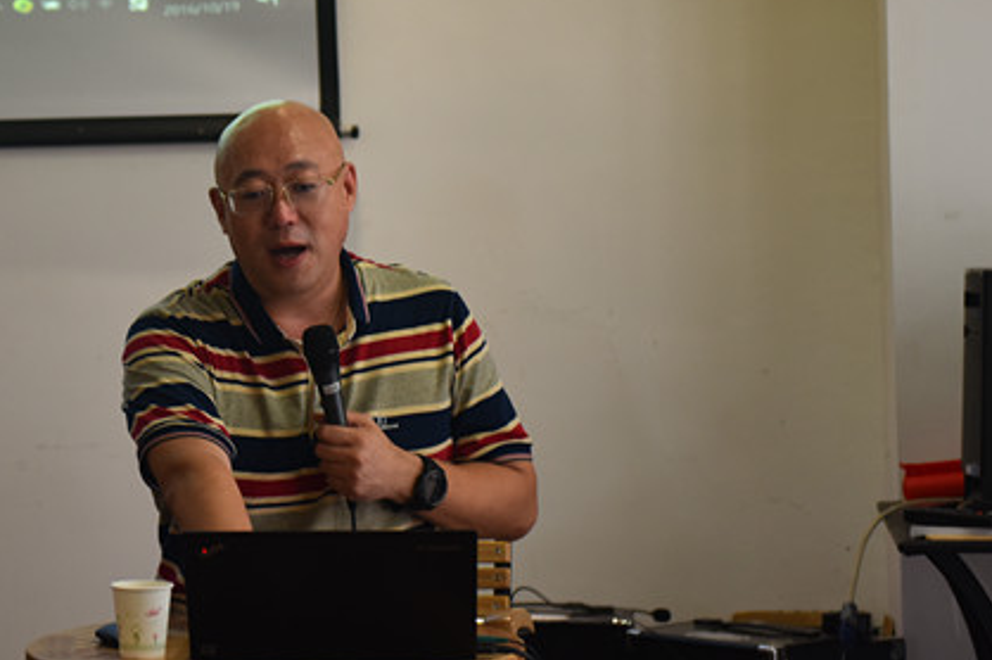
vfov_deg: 10.2
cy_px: 103
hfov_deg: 15.2
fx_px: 3689
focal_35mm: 134
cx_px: 147
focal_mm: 70
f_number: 2.8
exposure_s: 1/80
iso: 560
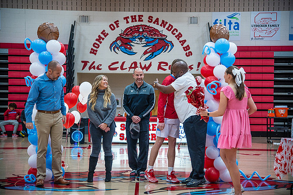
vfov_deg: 17.5
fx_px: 634
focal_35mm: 78
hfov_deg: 26.0
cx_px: 146
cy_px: 98
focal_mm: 78
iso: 2000
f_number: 4
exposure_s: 1/320
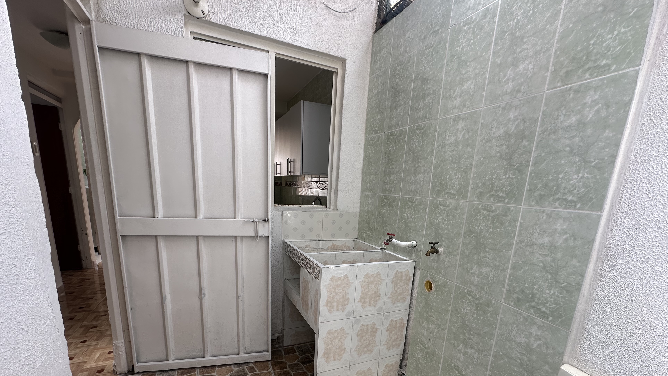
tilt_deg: -12.5
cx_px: 333
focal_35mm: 16
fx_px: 283
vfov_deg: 65.2
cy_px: 253
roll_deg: -5.4
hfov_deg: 99.4
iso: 40
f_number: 2.2
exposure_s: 1/130
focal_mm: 2.22
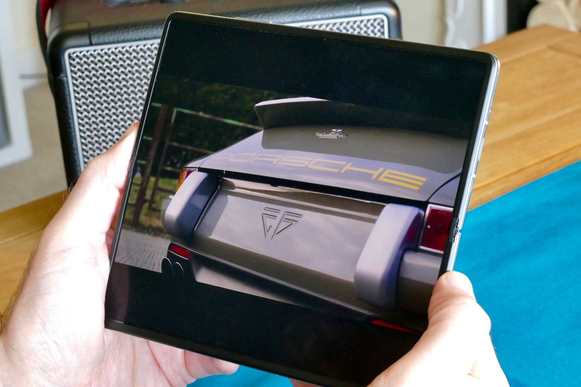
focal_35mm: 73
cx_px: 304
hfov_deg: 27.7
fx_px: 1178
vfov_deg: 18.7
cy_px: 200
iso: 1600
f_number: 6.3
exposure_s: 1/40
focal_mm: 25.32
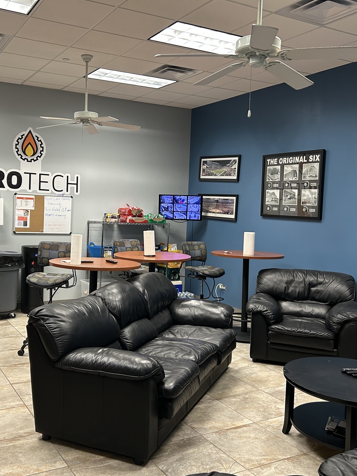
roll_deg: -1.4
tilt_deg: -3.8
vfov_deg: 52.6
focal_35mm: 35
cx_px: 134
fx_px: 481
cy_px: 237
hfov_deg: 40.4
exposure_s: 1/60
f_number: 1.5
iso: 160
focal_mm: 5.7
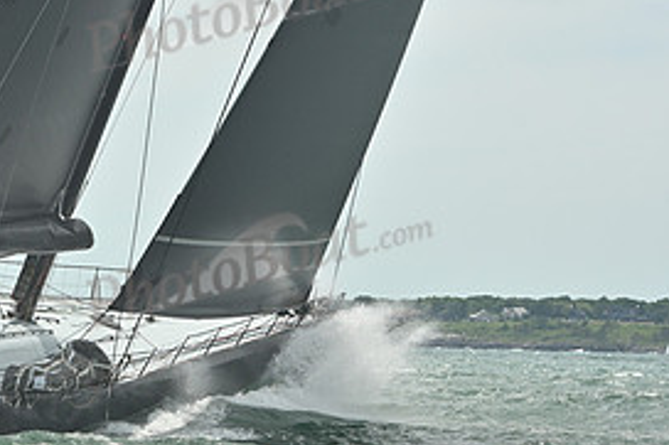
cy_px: 171
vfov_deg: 5.7
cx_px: -39
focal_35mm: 239
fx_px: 4439
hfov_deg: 8.6
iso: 250
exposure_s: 1/1250
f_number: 8
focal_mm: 112
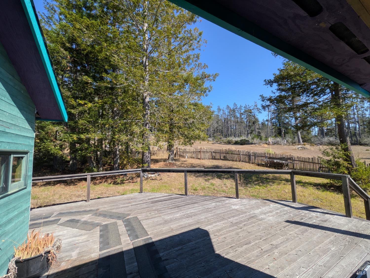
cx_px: 185
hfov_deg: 102.1
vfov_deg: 85.7
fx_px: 150
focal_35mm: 14
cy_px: 139
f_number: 2.2
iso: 51
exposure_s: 1/925
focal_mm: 1.85
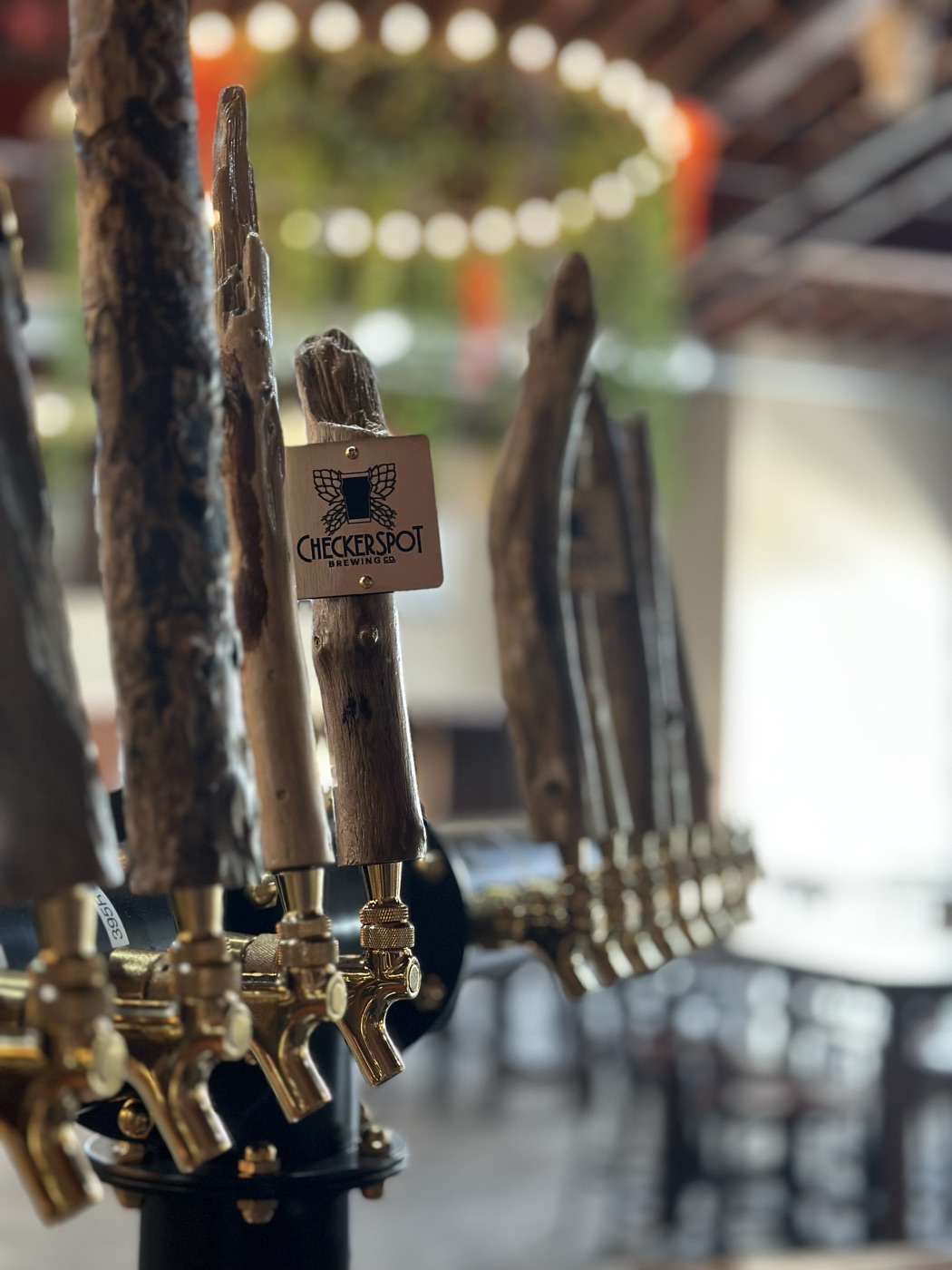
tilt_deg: +4.7
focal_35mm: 48
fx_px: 1760
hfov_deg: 30.3
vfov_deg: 39.7
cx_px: 476
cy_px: 635
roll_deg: -2.1
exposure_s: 1/40
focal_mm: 6.86
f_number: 1.78
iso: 250
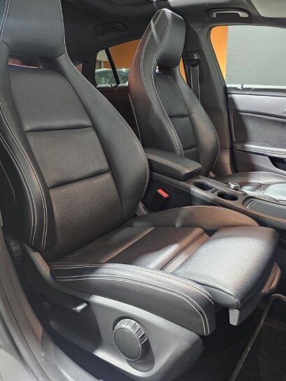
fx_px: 297
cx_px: 157
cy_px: 168
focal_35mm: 27
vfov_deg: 65.1
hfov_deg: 51.3
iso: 800
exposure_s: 1/25
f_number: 1.7
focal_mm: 6.3
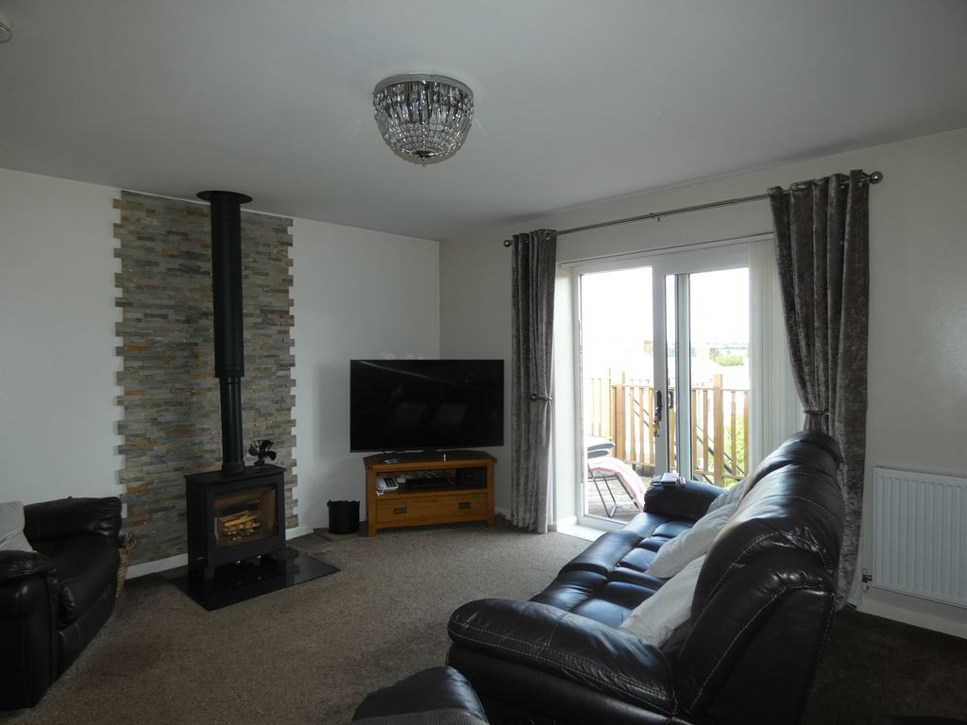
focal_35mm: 20
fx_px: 559
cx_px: 484
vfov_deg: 66.0
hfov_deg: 81.7
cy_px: 362
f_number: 2.8
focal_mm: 3.6
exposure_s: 1/60
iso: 80
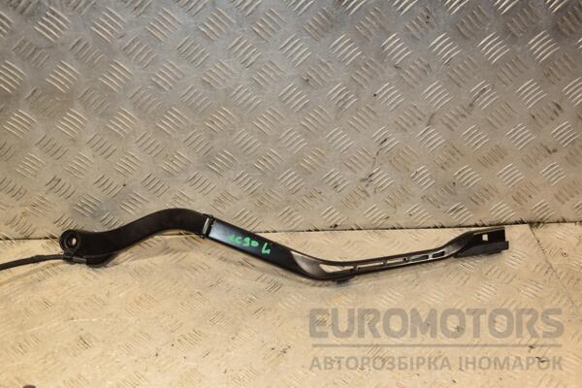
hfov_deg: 46.4
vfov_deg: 31.9
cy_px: 194
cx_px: 291
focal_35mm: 42
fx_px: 679
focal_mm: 28
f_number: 5.6
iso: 800
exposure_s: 1/200
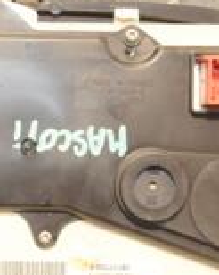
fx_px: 1517
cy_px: 173
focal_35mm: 187
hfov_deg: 8.2
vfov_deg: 10.3
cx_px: -11
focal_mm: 34
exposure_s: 1/200
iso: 1600
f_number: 6.3
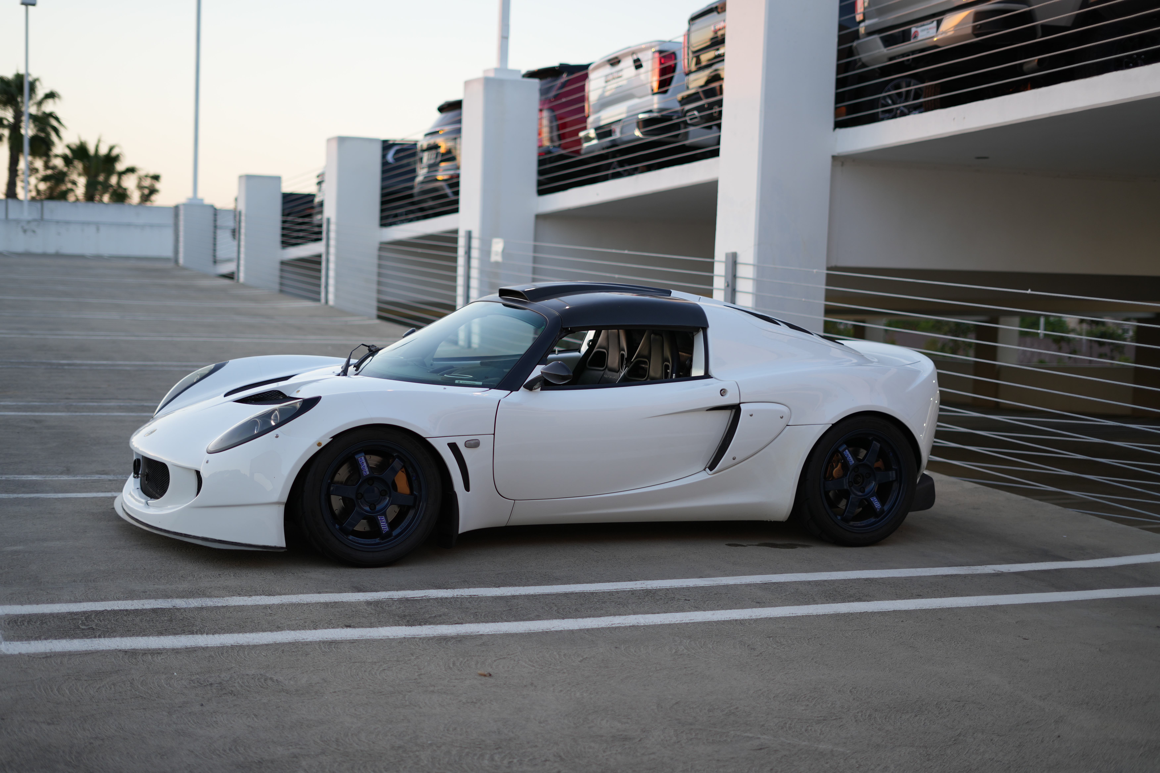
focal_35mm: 50
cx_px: 580
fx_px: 1611
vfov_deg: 27.0
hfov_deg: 39.6
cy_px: 386
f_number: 1.8
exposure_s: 1/160
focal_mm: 50
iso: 100
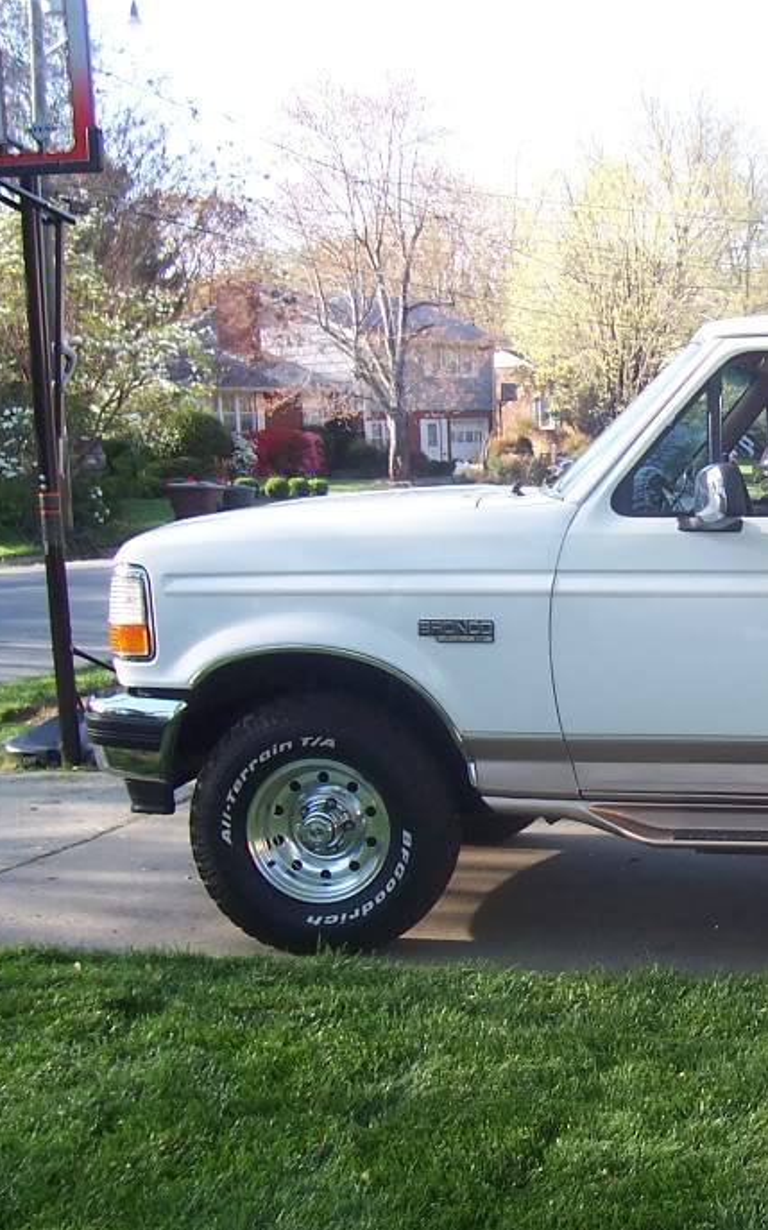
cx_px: 868
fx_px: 1944
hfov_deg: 21.1
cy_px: 636
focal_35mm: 58
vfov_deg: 35.1
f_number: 2.8
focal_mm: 5.6
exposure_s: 1/250
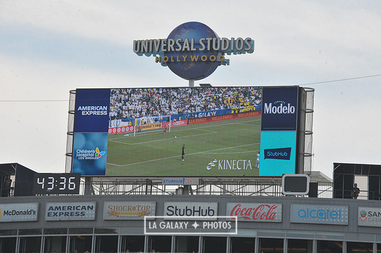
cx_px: 190
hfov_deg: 11.8
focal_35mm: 175
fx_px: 1851
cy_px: 126
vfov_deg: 7.8
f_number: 11
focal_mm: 175
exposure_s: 1/500
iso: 320
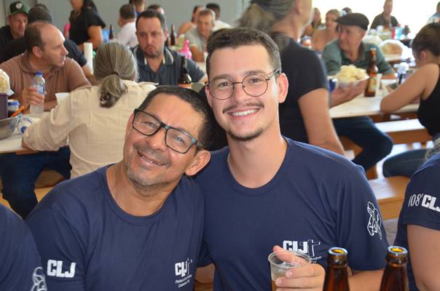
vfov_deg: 23.7
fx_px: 695
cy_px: 146
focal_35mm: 57
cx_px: 220
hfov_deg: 35.1
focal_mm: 38
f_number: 4.5
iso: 1000
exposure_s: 1/60
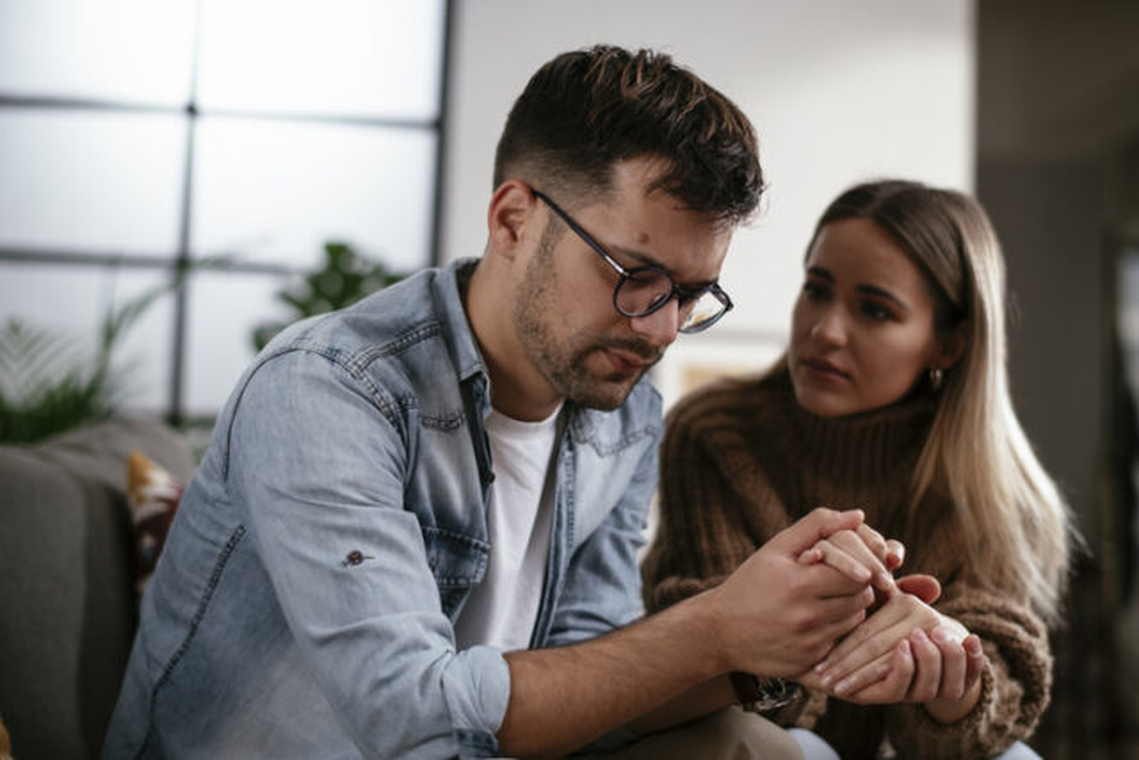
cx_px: 570
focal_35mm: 58
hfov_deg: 34.5
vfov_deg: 23.4
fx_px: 1835
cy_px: 380
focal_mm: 58
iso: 320
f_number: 2
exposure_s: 1/250
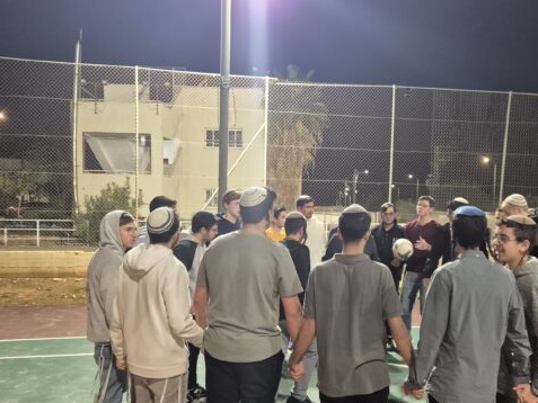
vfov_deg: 38.6
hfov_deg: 50.0
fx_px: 575
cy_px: 231
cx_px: 309
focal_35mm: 37
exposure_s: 1/100
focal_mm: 5.4
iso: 1250
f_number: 1.8
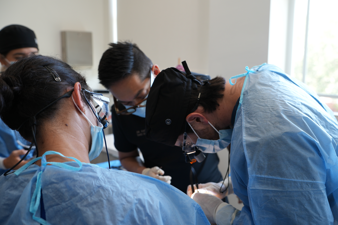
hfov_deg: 53.1
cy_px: 112
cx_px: 172
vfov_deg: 36.9
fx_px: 338
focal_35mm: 36
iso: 320
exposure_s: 1/60
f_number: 4
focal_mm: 35
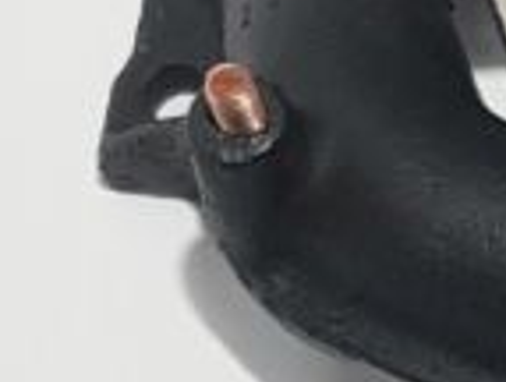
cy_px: 152
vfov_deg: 10.3
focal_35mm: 145
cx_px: 1214
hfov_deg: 11.3
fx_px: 2125
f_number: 1.7
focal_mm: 4.2
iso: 64
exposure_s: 1/120
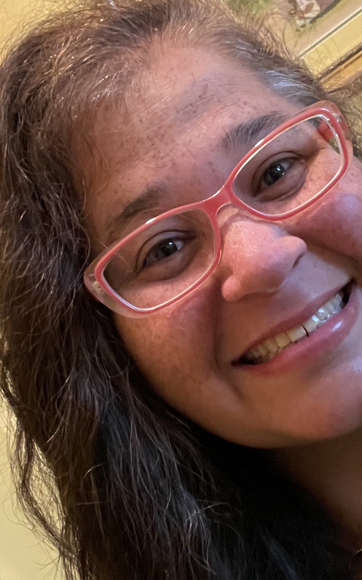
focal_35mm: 59
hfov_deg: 21.6
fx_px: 931
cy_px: 372
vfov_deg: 34.3
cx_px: 308
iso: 640
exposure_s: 1/30
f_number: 2.2
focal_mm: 2.71
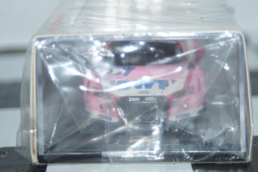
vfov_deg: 11.4
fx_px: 860
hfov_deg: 17.1
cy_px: 86
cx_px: 129
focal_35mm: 120
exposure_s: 1/60
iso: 250
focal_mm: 80
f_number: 5.6
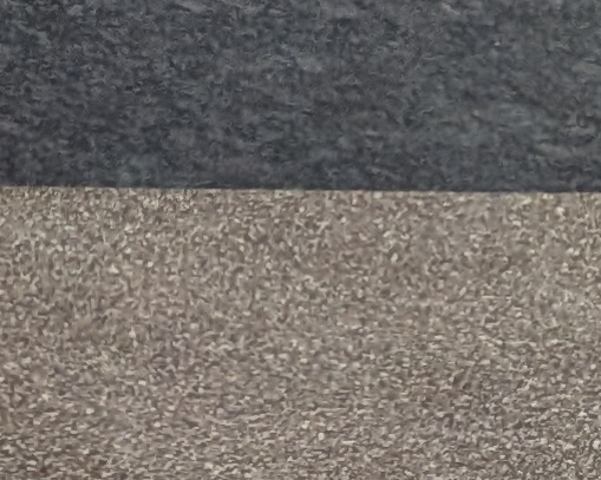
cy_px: -1146
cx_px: -541
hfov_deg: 9.9
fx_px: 3272
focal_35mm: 184
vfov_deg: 7.1
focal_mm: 4.53
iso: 41
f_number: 1.7
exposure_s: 1/534
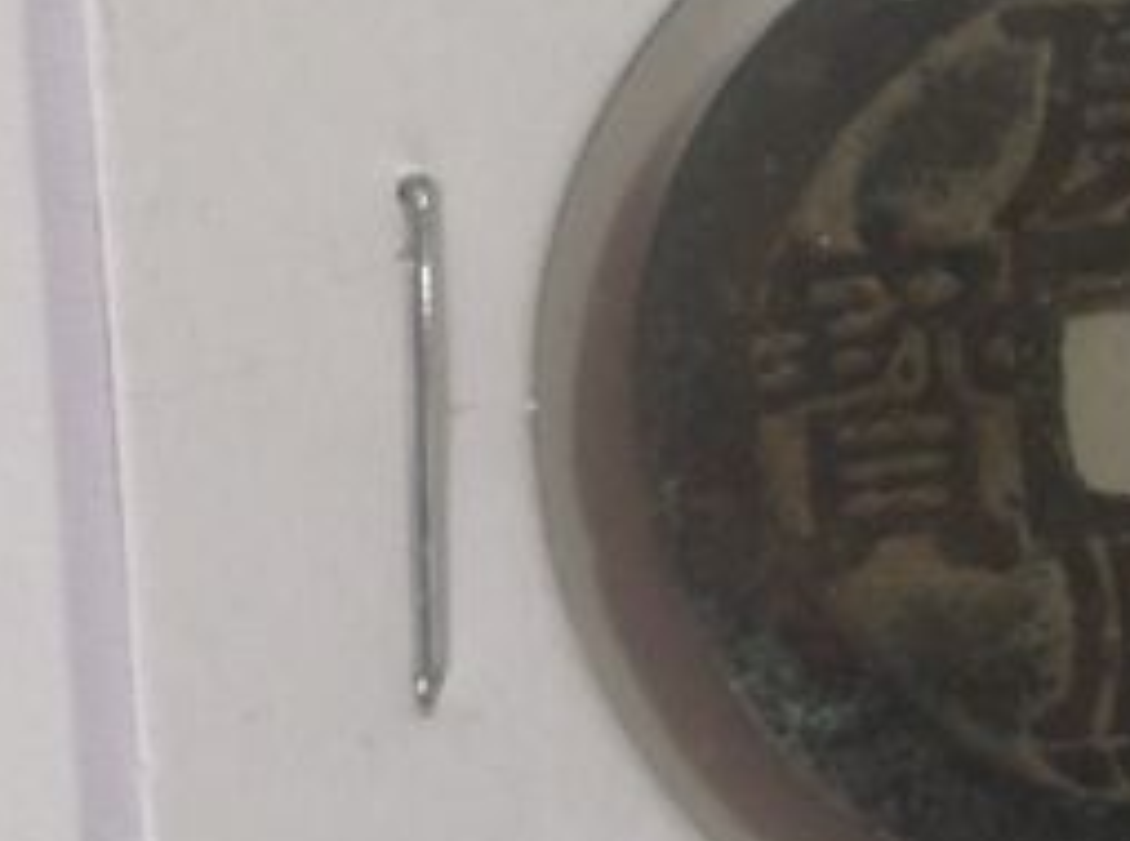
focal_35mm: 138
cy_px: 398
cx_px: 854
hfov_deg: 14.3
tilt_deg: -82.6
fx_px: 4492
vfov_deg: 10.7
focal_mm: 4.28
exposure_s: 1/40
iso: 50
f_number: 2.4
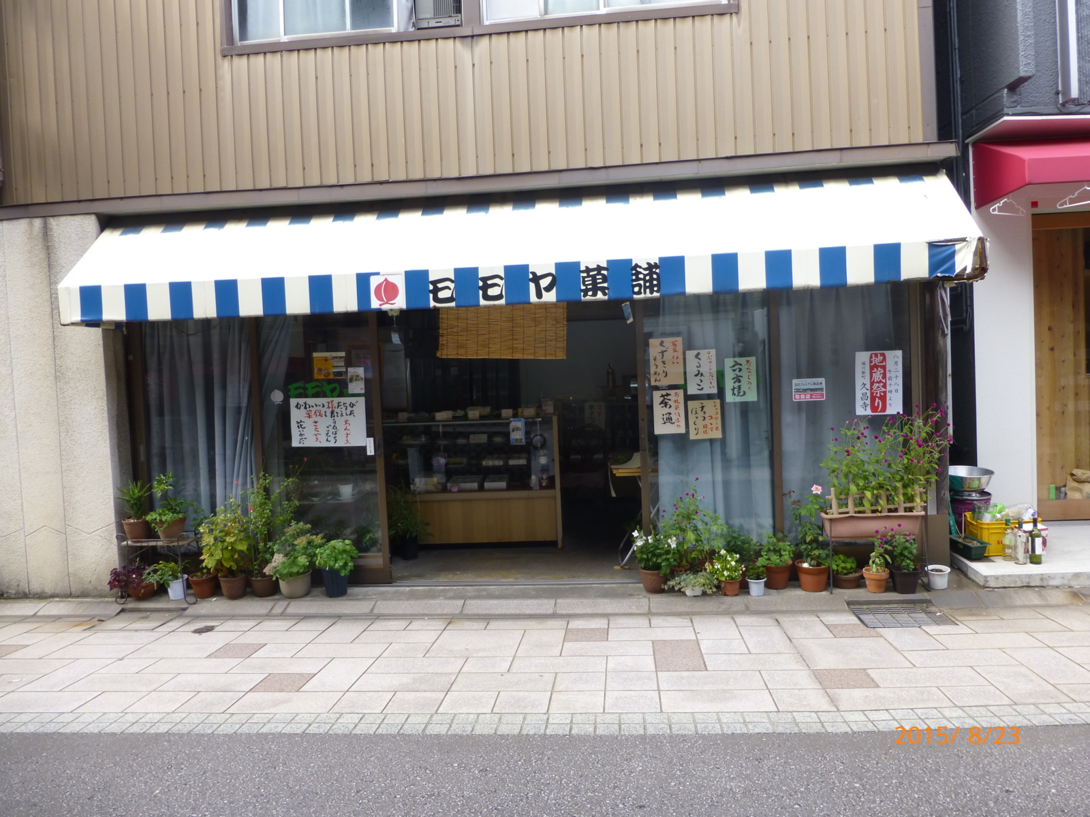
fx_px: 756
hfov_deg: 71.6
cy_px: 408
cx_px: 545
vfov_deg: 56.8
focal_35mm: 24
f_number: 4
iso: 100
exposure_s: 1/160
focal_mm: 4.3
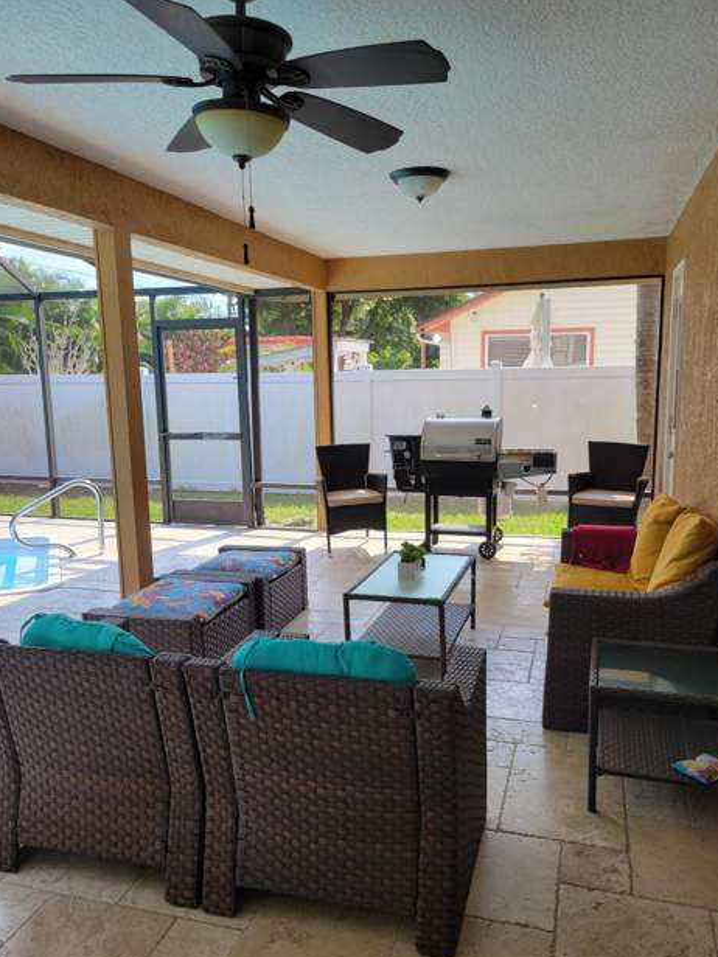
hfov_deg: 51.3
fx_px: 747
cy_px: 494
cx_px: 368
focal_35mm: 27
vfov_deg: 65.3
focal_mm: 5.4
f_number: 1.8
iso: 40
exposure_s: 1/278
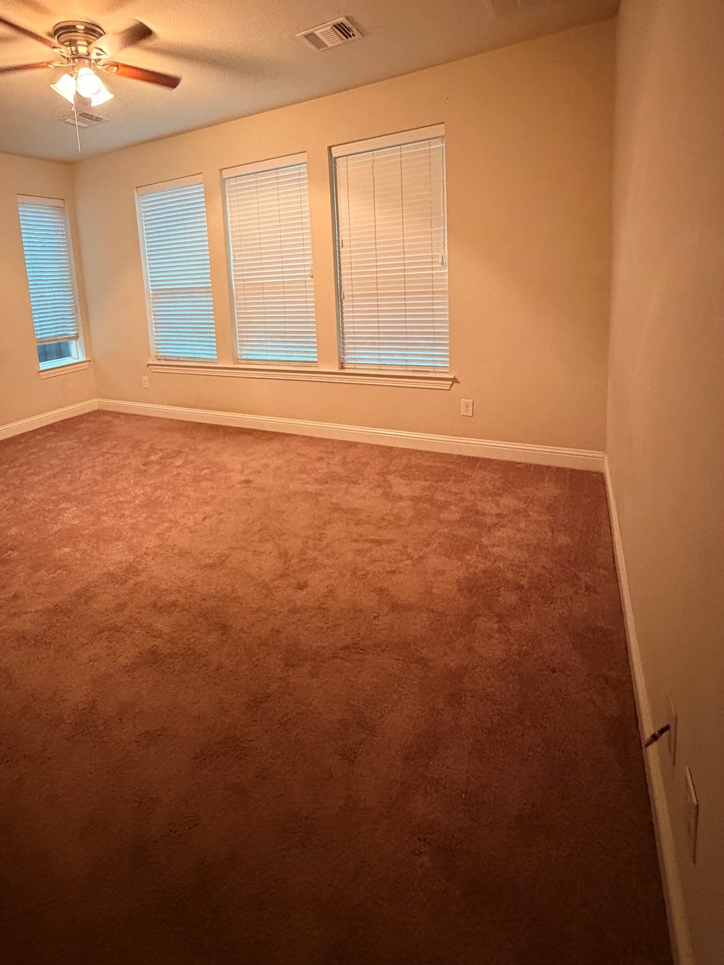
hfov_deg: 70.4
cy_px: 349
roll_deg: +4.0
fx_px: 502
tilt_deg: -7.9
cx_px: 268
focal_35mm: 18
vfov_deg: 85.6
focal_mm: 2.22
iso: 1000
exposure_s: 1/40
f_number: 2.2
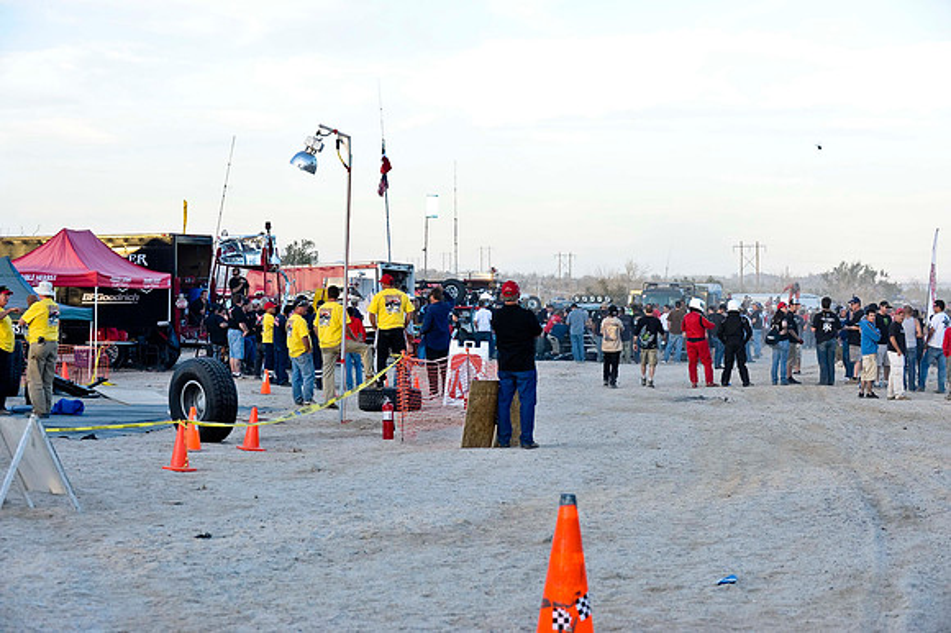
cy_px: 316
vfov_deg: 19.4
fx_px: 1848
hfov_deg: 28.9
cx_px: 476
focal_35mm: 70
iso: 640
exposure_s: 1/500
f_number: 5
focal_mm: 70
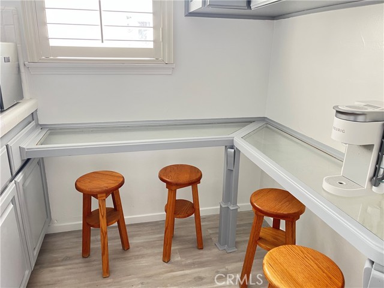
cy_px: 144
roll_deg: -0.2
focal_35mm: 26
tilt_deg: -17.6
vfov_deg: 53.1
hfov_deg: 67.3
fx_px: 288
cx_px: 192
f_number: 1.6
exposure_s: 1/60
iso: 160
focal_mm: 5.1
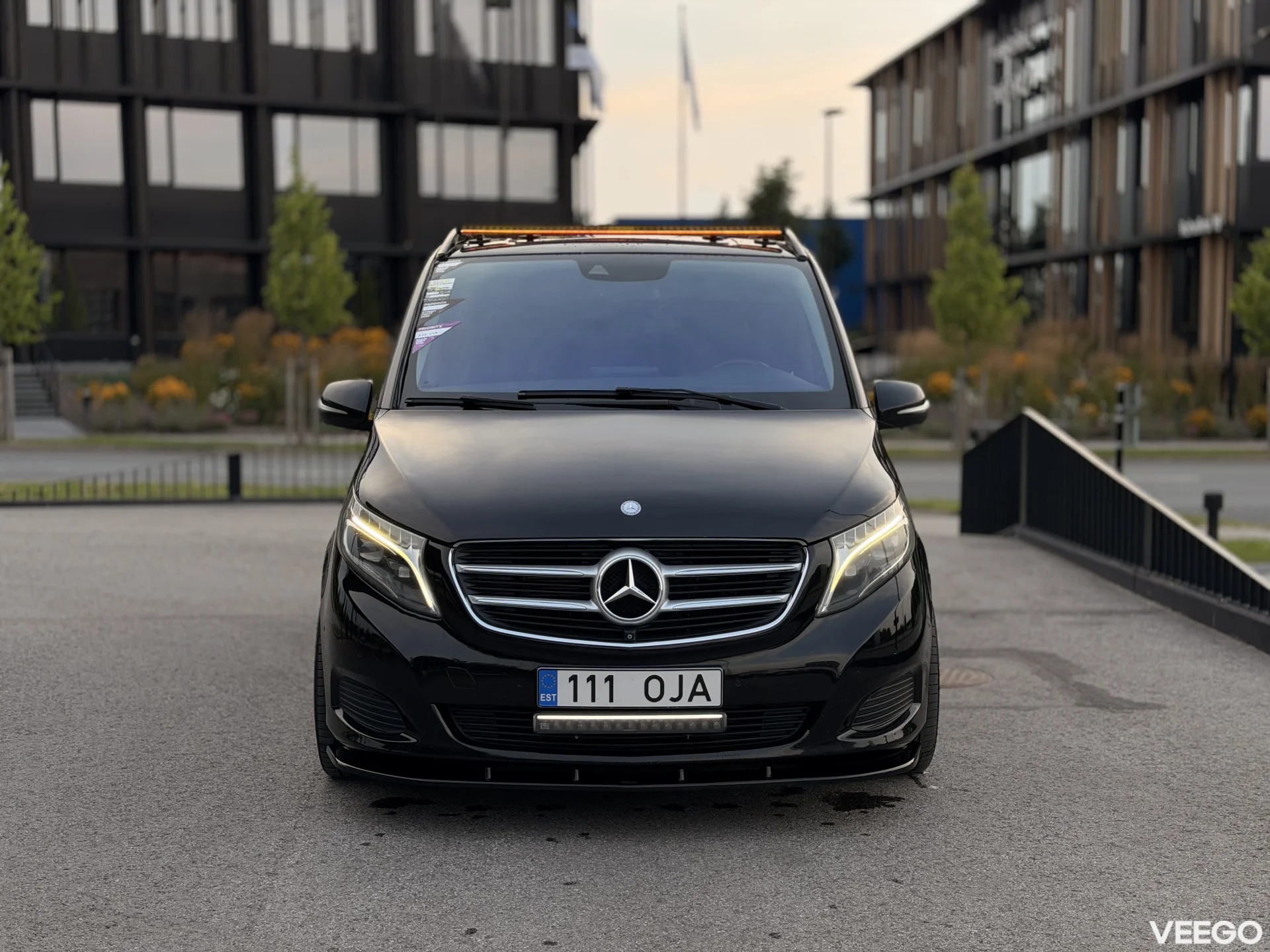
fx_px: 1761
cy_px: 476
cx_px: 635
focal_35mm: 48
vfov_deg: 30.3
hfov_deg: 39.7
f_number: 1.78
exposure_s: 1/394
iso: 100
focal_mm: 6.76
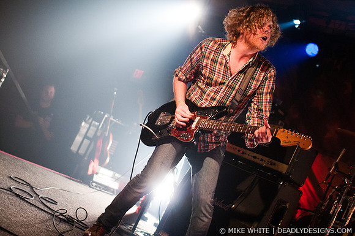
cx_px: 178
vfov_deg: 29.8
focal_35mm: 45
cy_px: 118
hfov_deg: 43.7
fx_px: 443
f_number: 1.8
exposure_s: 1/500
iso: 1000
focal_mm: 30
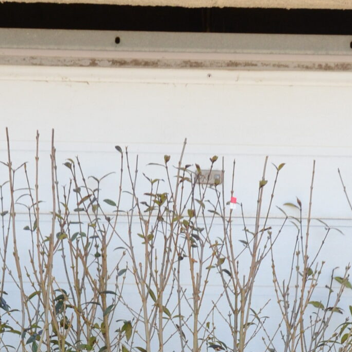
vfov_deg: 13.1
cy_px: 558
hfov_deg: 14.1
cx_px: 189
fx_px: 1427
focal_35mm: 124
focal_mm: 26
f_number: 7.1
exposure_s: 1/200
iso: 800
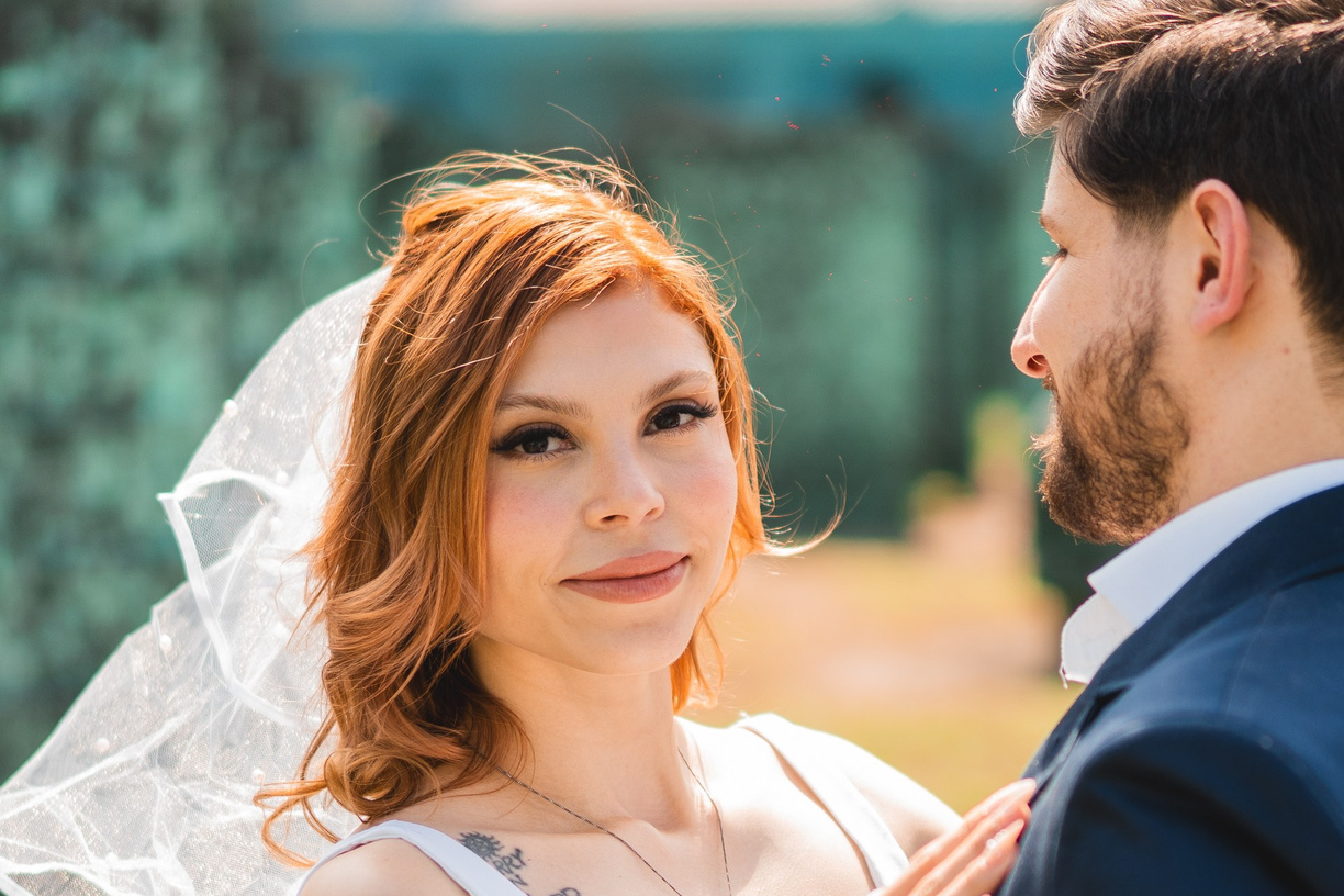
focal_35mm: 115
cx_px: 805
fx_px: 4293
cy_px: 752
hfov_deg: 17.8
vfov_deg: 11.9
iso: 160
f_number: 1.8
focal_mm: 55
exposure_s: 1/1000
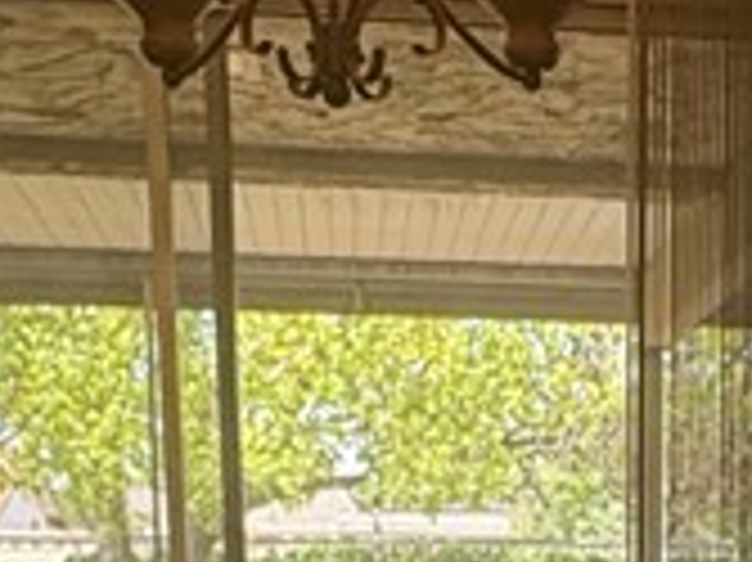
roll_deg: +0.2
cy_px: 1003
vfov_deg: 15.0
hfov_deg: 22.3
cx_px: 657
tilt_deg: -11.4
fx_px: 1867
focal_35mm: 86
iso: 80
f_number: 2.2
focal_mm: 2.22
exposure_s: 1/135
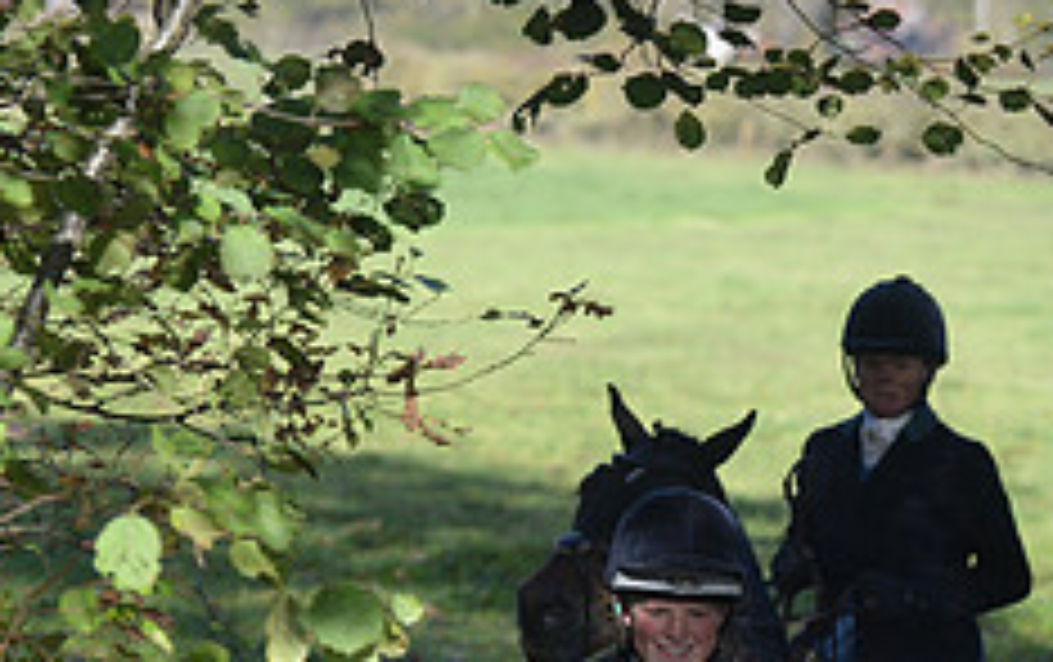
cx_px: 585
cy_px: 1283
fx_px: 9053
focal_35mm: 315
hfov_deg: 6.7
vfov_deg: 4.1
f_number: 4
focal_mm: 125
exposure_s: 1/2500
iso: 1000
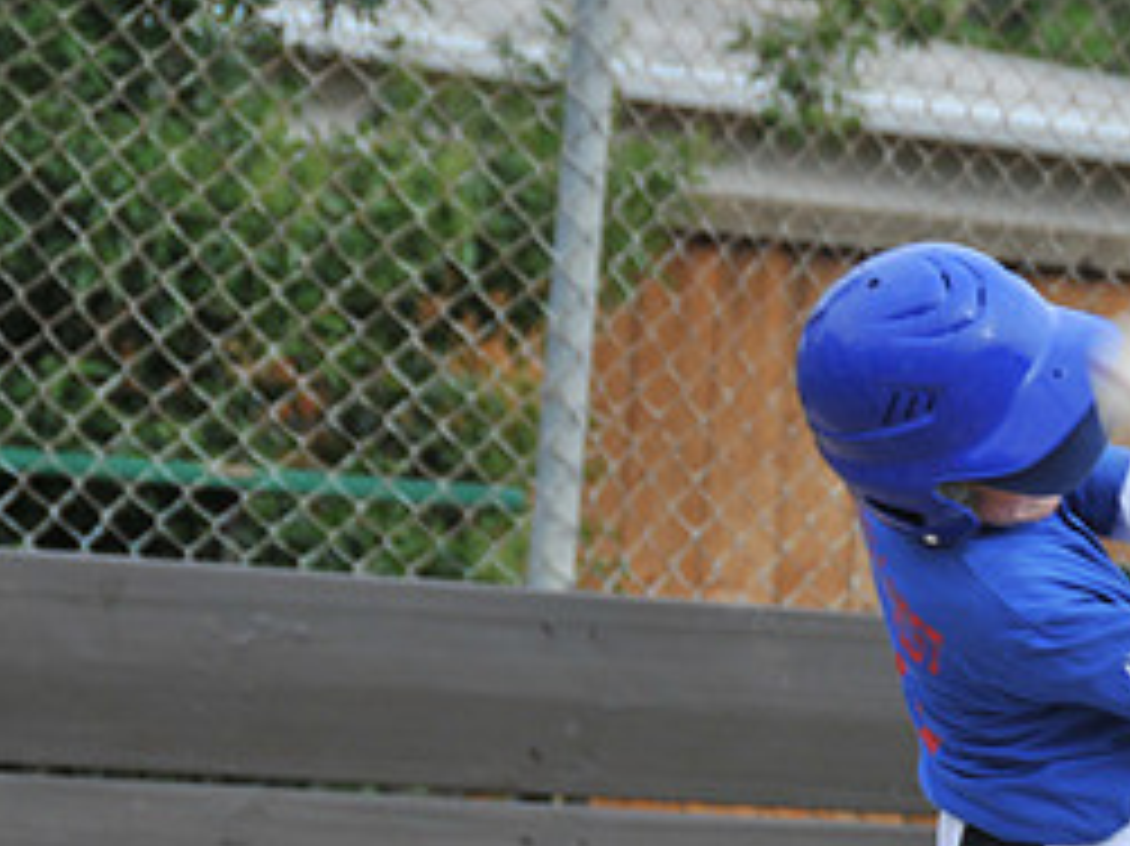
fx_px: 9788
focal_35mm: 300
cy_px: 857
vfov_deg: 4.9
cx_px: 1265
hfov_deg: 6.6
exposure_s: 1/250
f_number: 8
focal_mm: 90
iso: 200
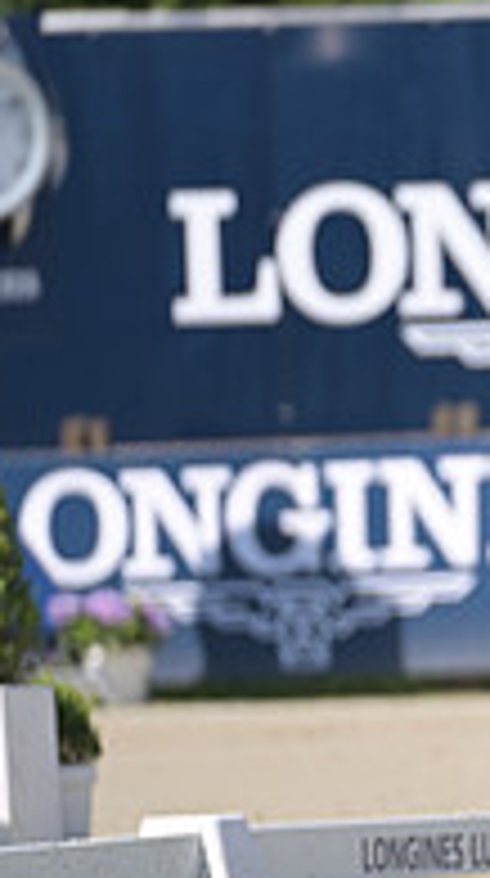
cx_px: 1223
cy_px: 268
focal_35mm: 1093
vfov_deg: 2.0
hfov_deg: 1.1
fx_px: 25368
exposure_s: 1/1250
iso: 250
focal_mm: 350
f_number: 5
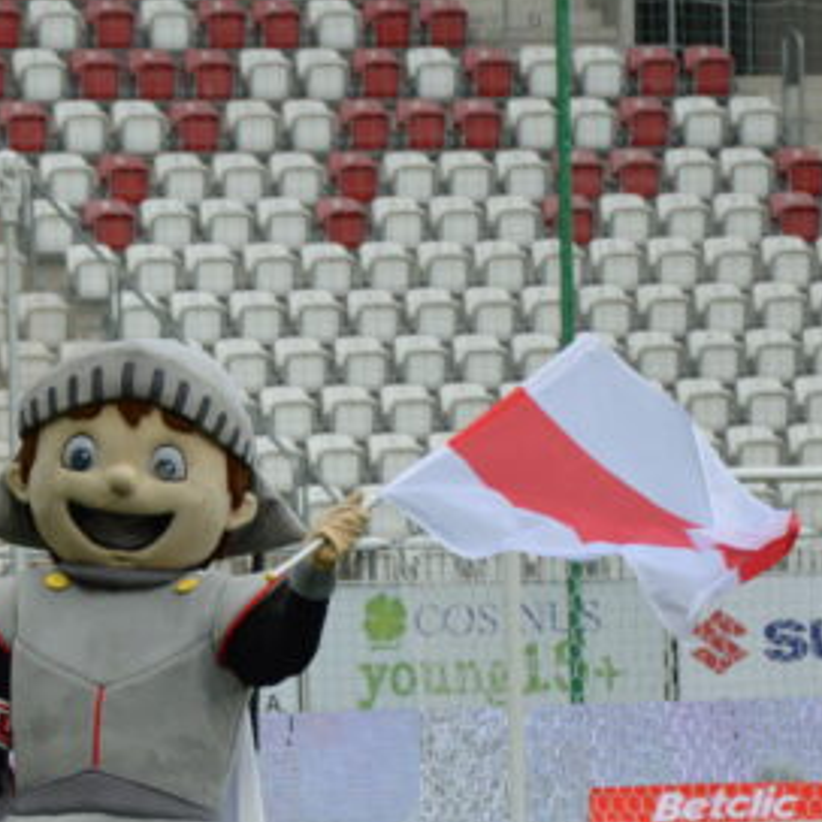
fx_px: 10134
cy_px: 627
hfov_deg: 4.6
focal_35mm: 377
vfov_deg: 4.6
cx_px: 106
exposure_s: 1/500
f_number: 5.6
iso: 360
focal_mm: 105
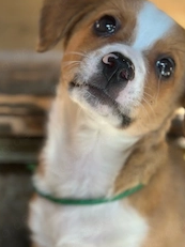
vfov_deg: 23.5
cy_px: 166
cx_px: 104
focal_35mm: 83
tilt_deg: -22.3
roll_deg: -0.5
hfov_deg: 17.8
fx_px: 592
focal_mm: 6.86
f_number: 1.78
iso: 80
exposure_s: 1/147
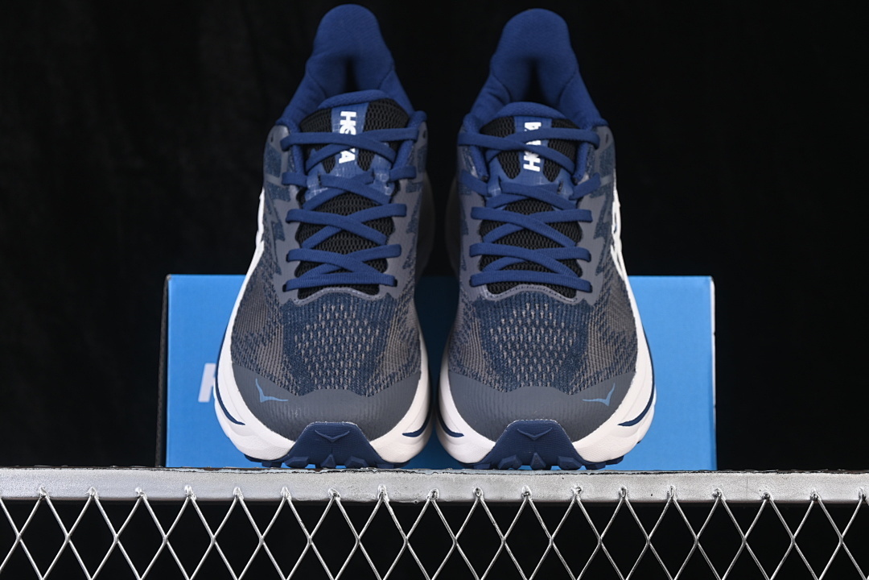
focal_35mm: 75
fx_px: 1810
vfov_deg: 18.2
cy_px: 290
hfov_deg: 27.0
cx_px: 434
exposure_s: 1/60
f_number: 6.3
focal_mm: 50
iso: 160
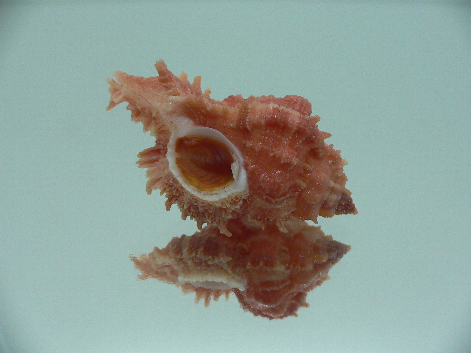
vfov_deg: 40.7
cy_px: 176
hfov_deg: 52.6
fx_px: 476
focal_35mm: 35
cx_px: 236
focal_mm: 4.6
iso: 80
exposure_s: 1/60
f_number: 2.8
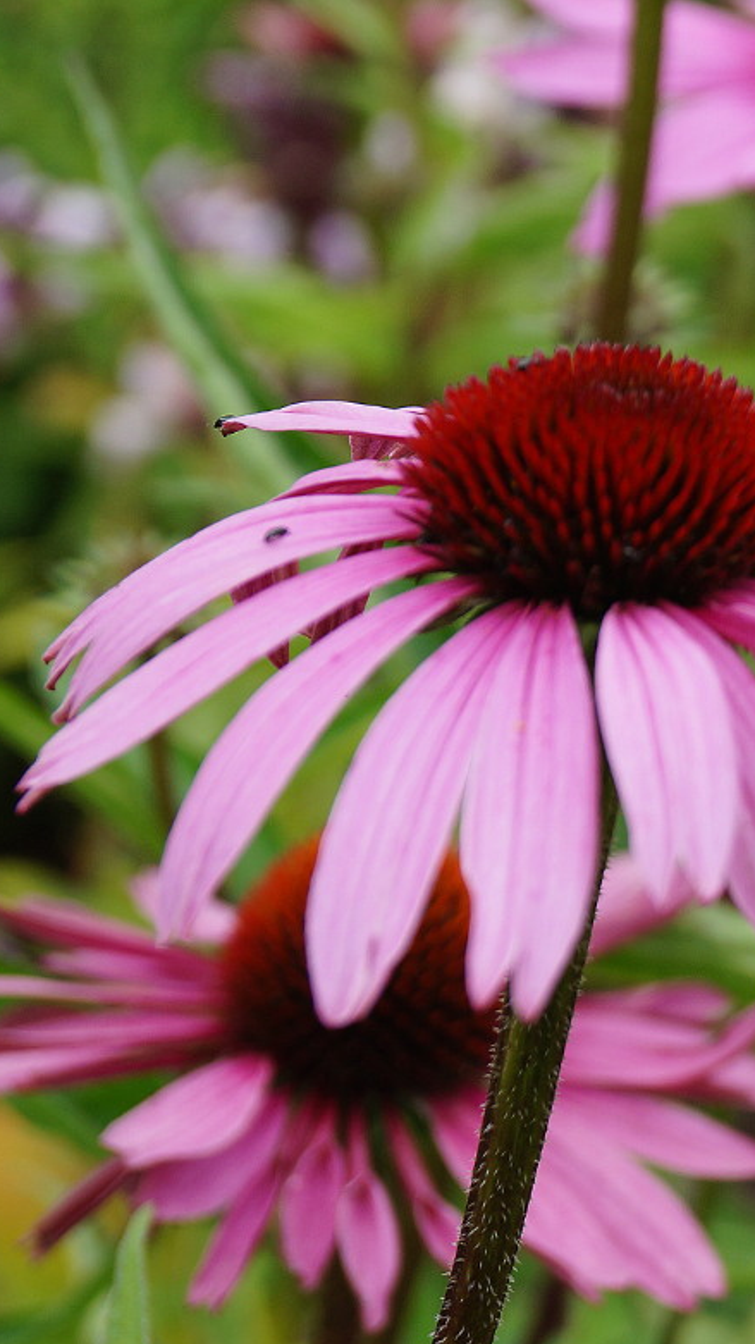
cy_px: 675
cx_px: 980
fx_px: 4729
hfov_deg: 9.0
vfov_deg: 16.2
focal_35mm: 133
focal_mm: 55
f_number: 7.1
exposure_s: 1/125
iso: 100
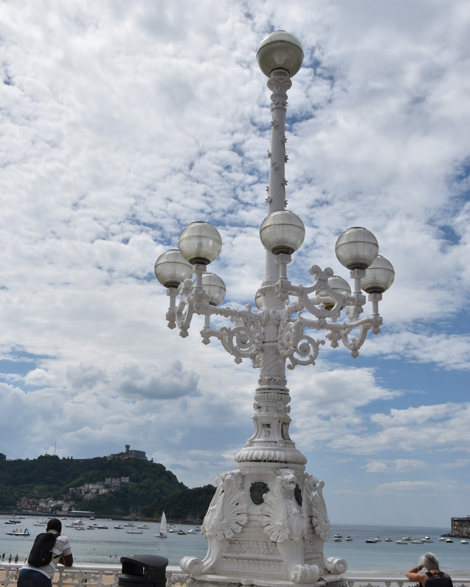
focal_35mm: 38
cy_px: 321
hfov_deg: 39.2
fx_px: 661
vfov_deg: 47.9
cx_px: 235
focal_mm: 22
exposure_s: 1/250
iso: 100
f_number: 14
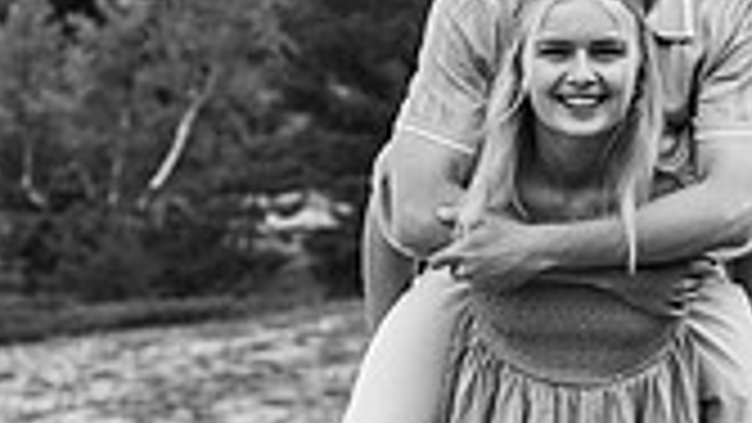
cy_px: 346
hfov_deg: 17.2
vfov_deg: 9.8
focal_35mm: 124
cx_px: 603
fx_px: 2473
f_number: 2.8
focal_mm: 44
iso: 320
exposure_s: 1/1000
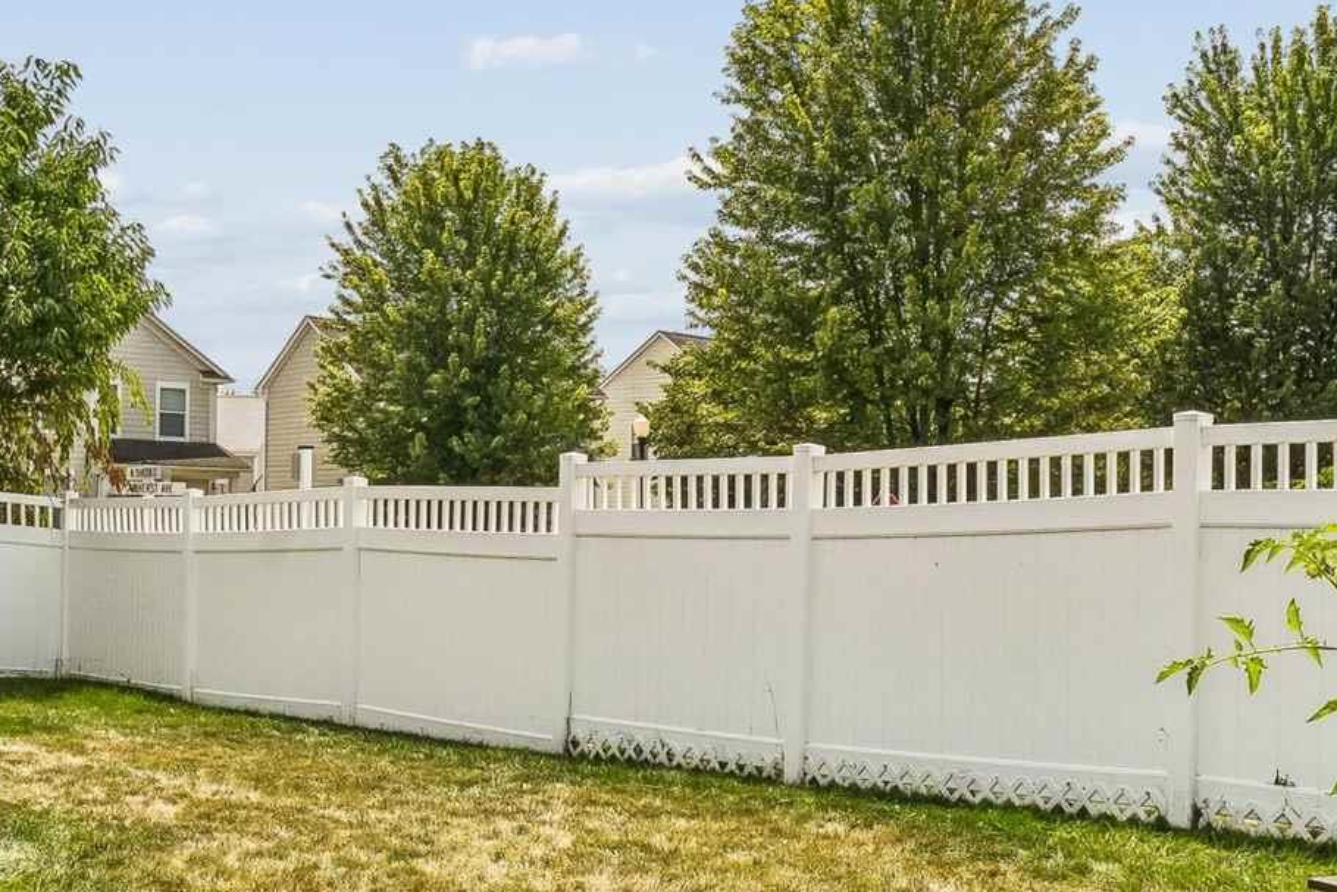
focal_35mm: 54
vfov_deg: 25.0
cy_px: 516
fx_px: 2006
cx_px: 646
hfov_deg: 36.9
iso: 400
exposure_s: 1/400
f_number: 13
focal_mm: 16
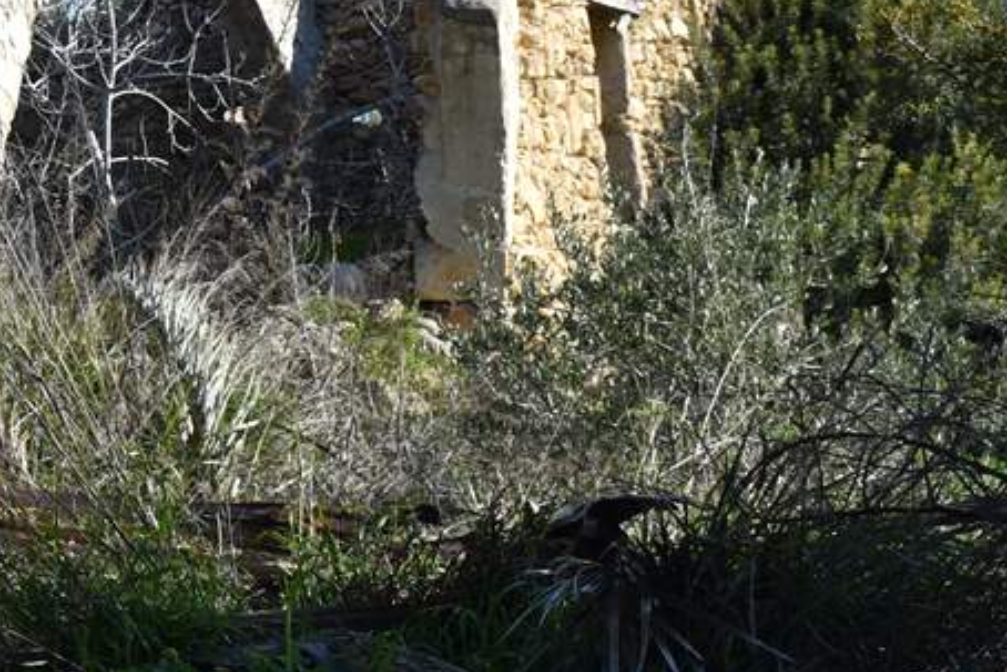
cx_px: -181
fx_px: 2882
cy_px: 60
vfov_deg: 13.2
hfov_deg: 18.8
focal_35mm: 103
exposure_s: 1/250
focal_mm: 26
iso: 100
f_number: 8
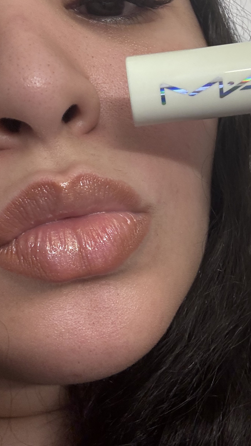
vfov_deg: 48.4
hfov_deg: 28.0
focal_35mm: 42
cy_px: 222
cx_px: 188
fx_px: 497
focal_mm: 2.69
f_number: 1.9
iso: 200
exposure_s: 1/60
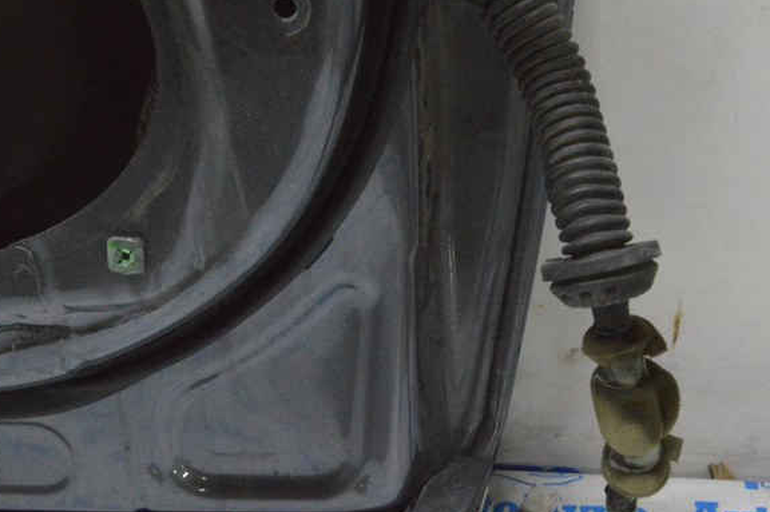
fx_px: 1368
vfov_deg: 21.2
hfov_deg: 31.3
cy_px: 268
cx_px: 493
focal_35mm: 64
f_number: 20
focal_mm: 24
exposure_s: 1/15
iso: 6400
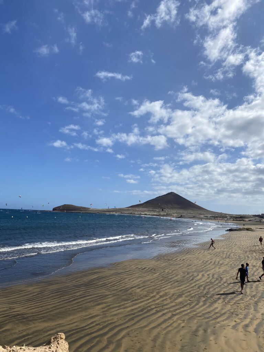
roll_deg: -1.8
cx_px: 132
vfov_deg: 67.3
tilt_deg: +10.3
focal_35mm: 26
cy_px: 176
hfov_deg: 53.1
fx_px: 264
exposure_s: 1/5495
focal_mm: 4.25
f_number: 1.8
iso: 32
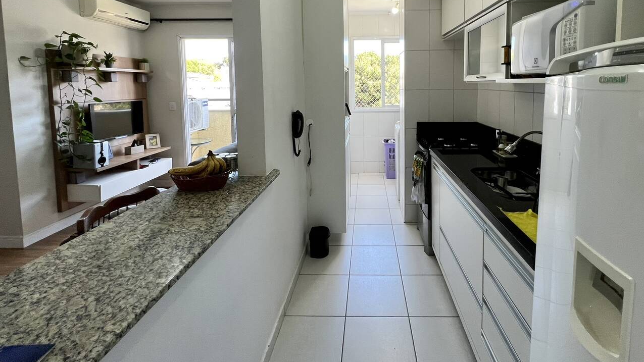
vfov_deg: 64.2
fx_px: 273
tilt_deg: -3.4
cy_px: 104
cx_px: 363
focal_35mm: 16
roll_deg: +0.9
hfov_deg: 98.8
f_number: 1.8
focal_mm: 1.57
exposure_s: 1/120
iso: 100
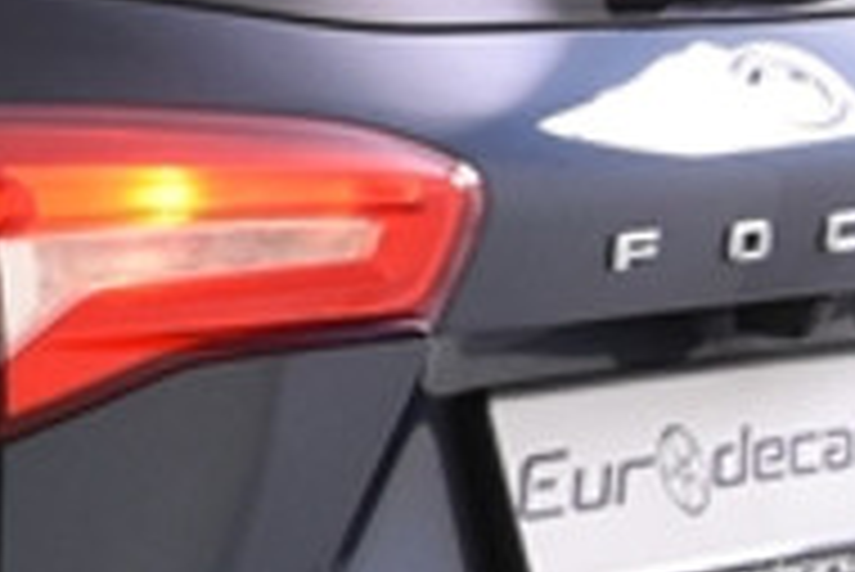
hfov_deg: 6.7
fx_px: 6821
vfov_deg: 4.8
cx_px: -1476
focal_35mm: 287
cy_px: 516
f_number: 4.5
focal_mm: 26
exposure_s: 1/80
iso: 1600
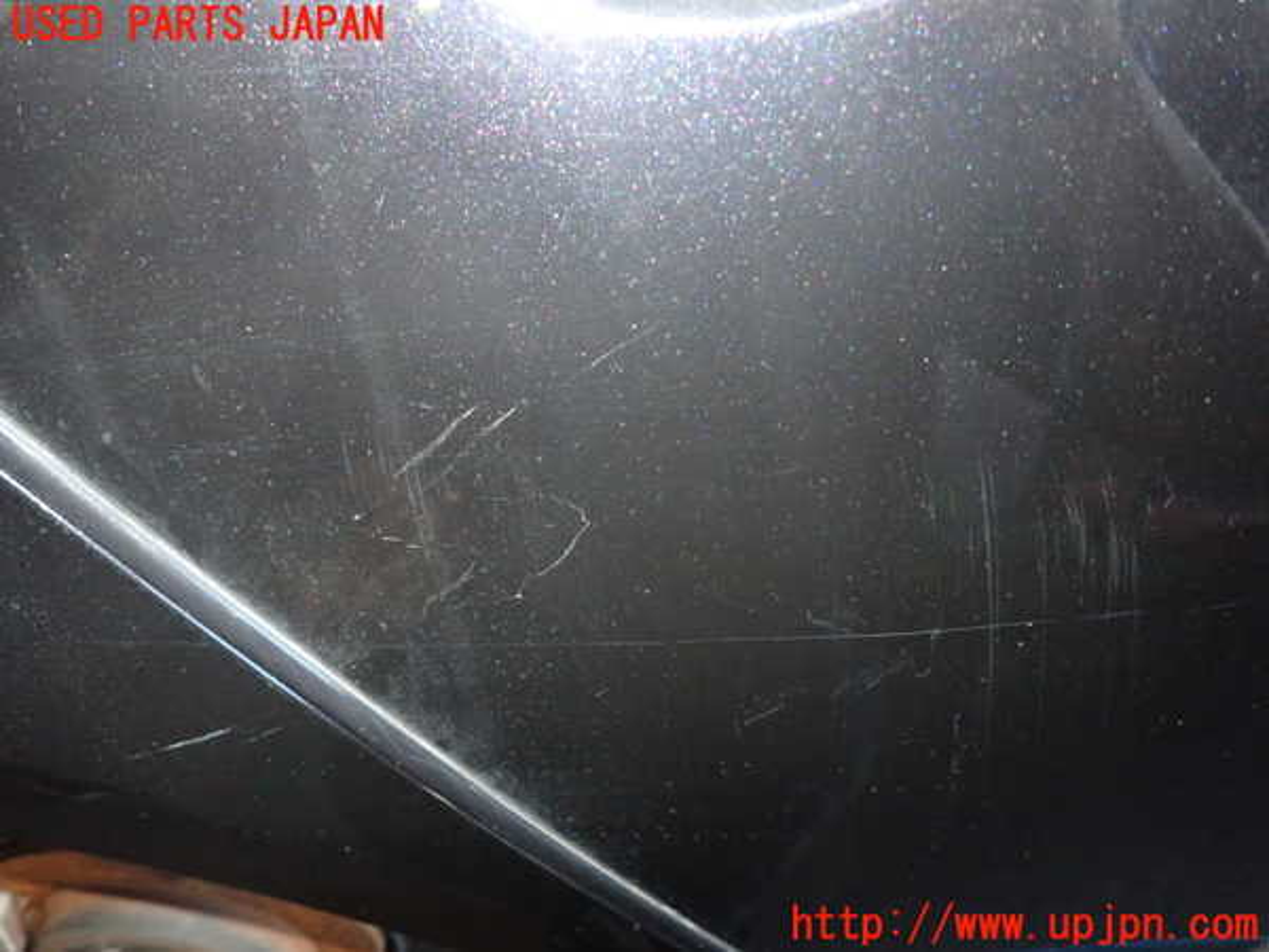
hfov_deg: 69.4
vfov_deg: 54.9
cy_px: 476
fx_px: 916
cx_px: 634
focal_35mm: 25
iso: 800
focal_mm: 4.5
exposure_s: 1/30
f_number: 5.6
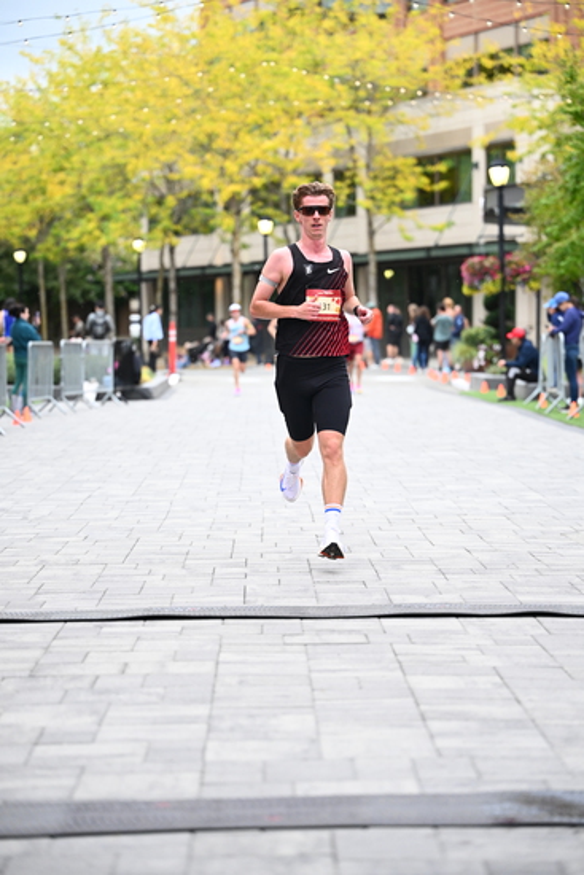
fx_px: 2407
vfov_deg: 20.6
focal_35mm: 99
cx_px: 292
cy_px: 438
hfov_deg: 13.8
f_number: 2.8
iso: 1600
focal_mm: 99
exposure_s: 1/1250
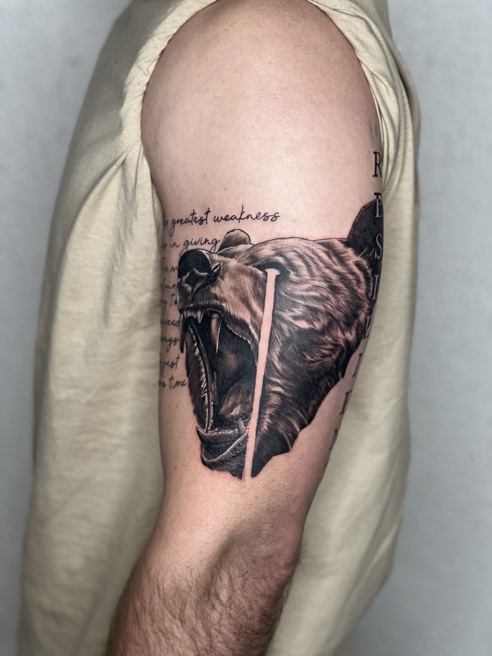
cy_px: 328
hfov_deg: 19.1
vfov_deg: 25.3
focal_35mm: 77
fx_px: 1459
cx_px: 246
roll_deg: +0.6
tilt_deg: -18.2
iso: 100
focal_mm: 9
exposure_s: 1/120
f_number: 2.8
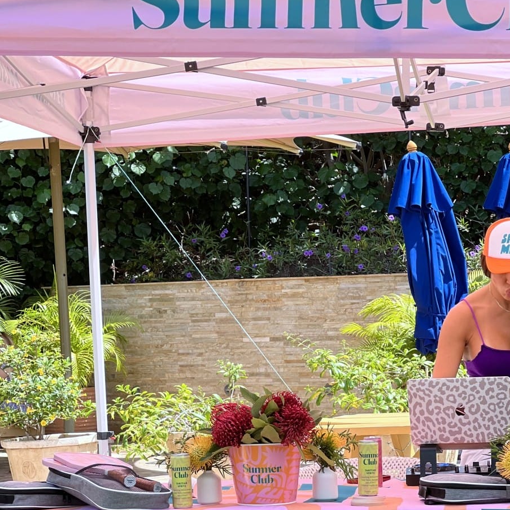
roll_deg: +0.7
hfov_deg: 15.4
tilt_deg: -0.6
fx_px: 1884
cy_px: 384
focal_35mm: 113
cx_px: 272
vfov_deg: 15.4
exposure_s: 1/211
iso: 25
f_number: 2.8
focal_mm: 9
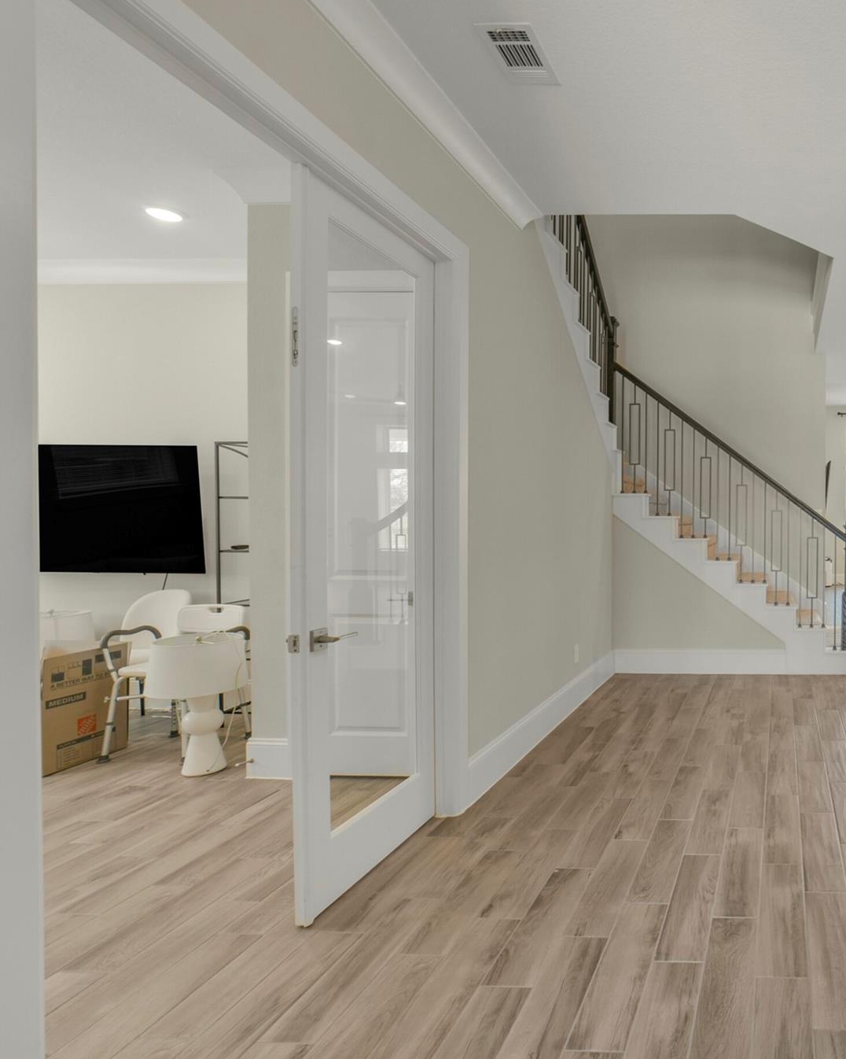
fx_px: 626
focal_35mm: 20
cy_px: 527
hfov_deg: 57.9
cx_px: 767
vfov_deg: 80.4
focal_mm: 14
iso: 500
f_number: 11
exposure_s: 1/15
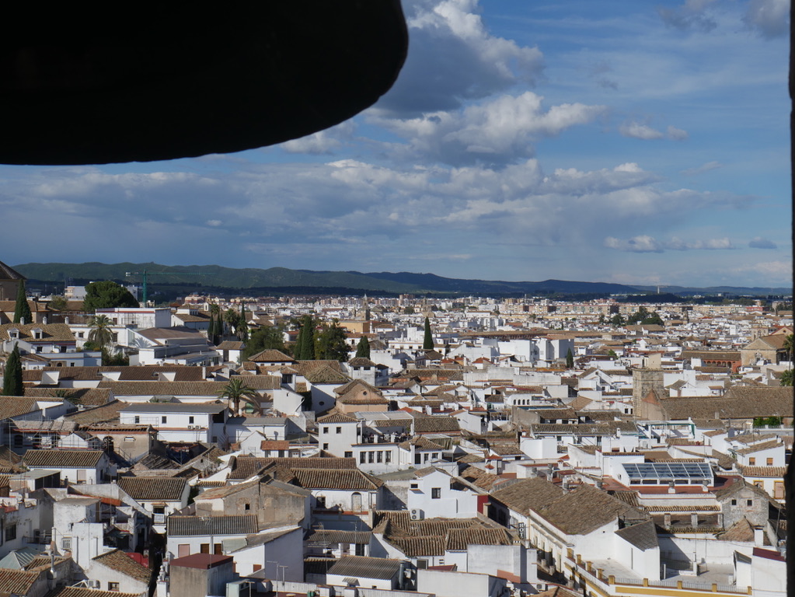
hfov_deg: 38.2
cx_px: 398
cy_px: 298
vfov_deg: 29.1
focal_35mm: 50
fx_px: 1149
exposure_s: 1/640
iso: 200
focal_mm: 25
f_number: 11
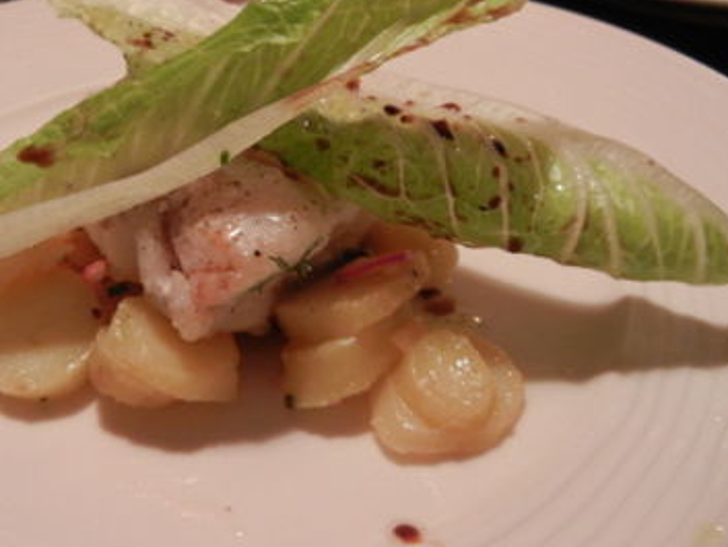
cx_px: 254
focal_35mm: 40
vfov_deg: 36.0
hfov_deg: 46.2
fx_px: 842
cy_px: 251
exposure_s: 1/11.5
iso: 400
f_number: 3.5
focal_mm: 5.4
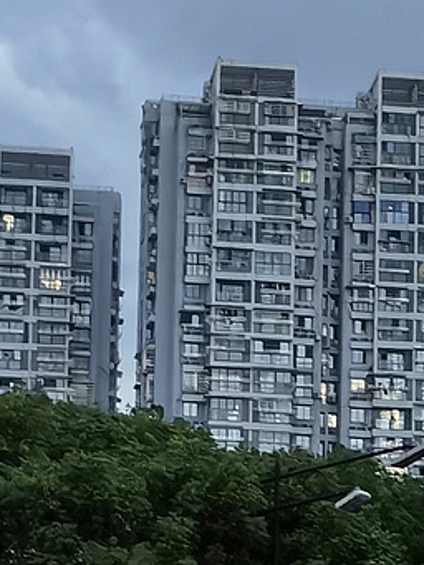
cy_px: 705
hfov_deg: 6.3
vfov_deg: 8.5
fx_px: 3754
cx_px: 740
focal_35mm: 230
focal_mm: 6.67
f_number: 1.9
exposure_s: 1/33.3
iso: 400
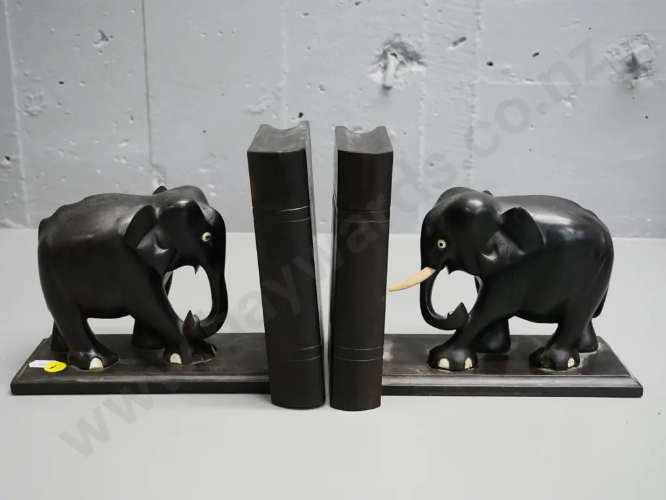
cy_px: 250
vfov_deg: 32.9
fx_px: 847
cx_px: 333
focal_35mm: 44
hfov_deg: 42.9
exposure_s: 1/100
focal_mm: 22
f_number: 5
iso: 3200
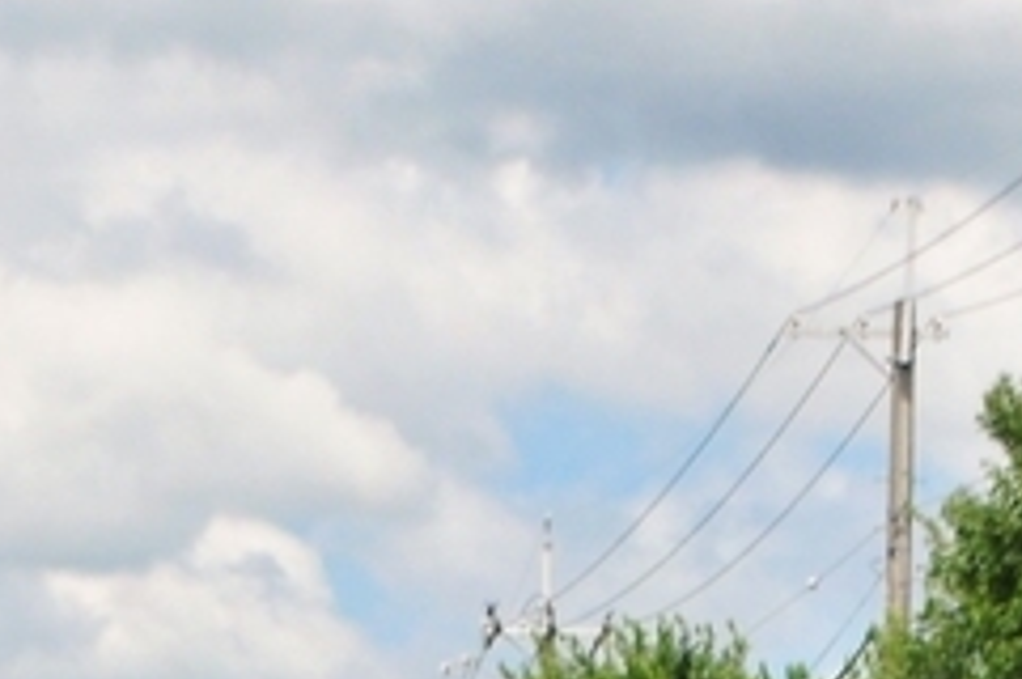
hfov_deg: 5.0
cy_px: 1093
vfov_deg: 3.3
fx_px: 11666
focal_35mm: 411
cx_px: -144
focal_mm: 55
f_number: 10
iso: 200
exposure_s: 1/250
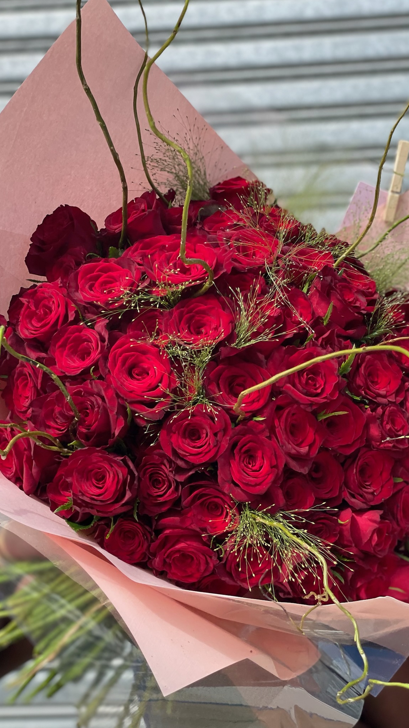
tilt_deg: +3.7
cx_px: 211
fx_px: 1099
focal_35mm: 57
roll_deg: +4.1
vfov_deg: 36.6
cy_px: 362
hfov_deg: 21.1
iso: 32
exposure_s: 1/1170
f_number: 2
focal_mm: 6
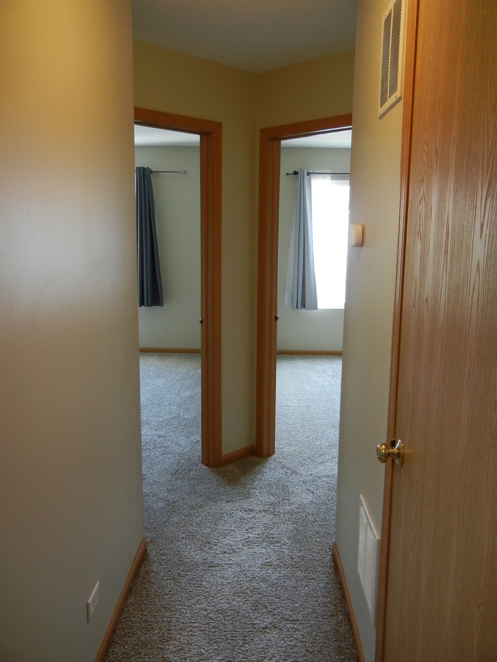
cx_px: 248
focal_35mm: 30
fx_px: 574
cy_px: 331
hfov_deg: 46.8
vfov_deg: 60.0
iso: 229
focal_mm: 5.4
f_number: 3.5
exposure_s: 1/30
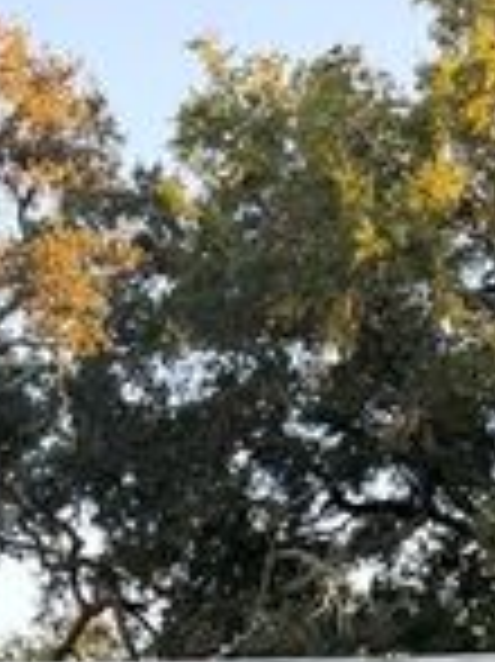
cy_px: 1074
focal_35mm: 109
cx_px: 261
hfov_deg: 13.6
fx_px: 2081
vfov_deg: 16.1
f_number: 1.78
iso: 80
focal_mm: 6.76
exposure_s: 1/198
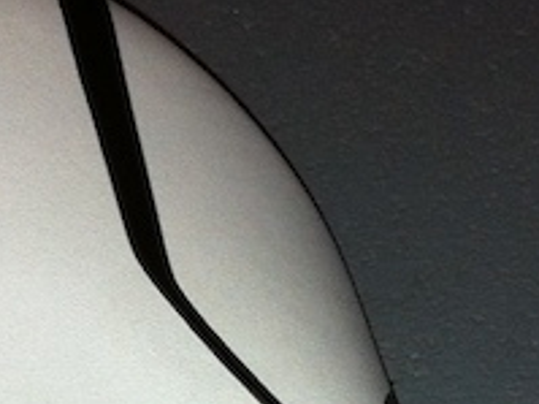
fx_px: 2801
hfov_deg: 11.0
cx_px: 228
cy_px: 744
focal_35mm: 180
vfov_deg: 7.9
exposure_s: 1/27
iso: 80
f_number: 2.8
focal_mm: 3.85
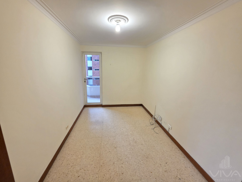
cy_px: 91
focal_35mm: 13
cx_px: 121
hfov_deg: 106.2
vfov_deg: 89.9
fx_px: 91
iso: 250
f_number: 1.9
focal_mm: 2.2
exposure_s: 1/60
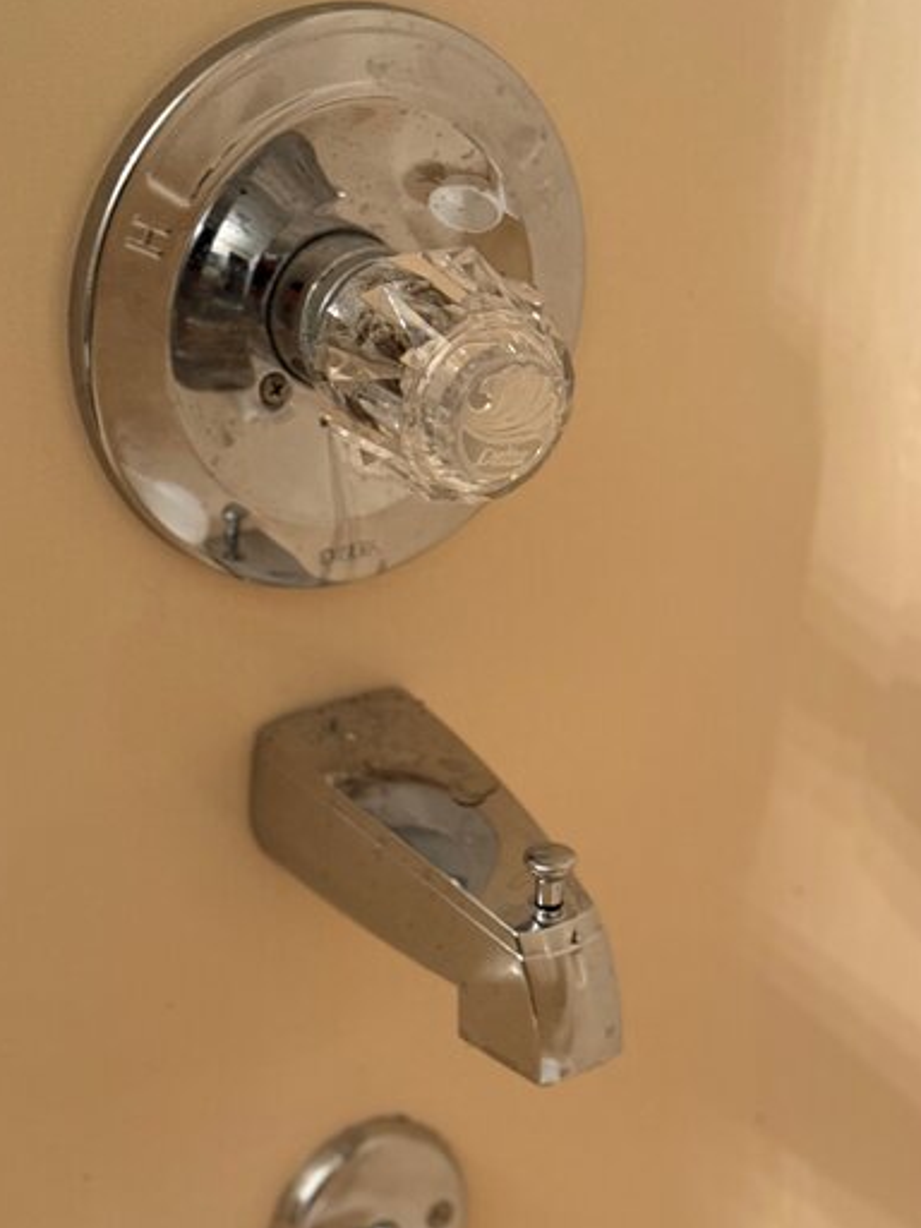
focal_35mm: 60
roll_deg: -1.3
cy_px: 712
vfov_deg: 32.1
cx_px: 429
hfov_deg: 24.4
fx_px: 2128
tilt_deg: -25.8
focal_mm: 6.76
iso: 250
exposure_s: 1/40
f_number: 1.78
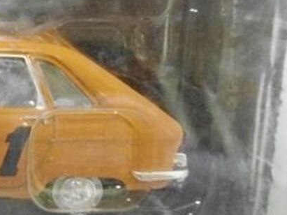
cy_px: 64
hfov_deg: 20.4
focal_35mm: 90
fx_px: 746
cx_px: -57
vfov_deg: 16.4
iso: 1600
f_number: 3.2
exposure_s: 1/40
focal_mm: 6.7
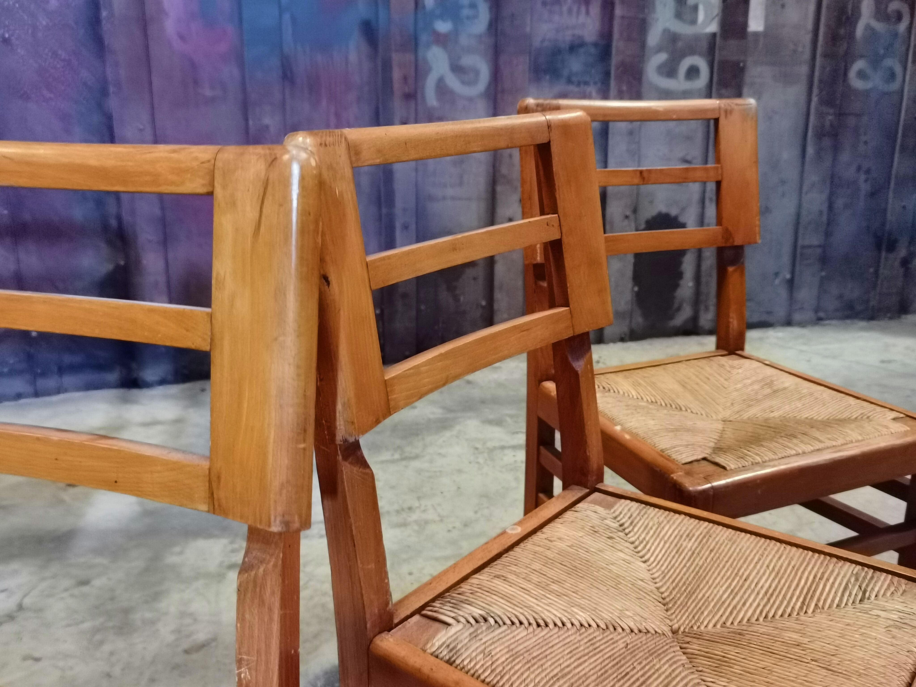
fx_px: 900
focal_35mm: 34
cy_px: 344
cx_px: 458
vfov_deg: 41.8
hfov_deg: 54.0
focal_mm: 6.71
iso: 800
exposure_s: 1/20
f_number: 1.9
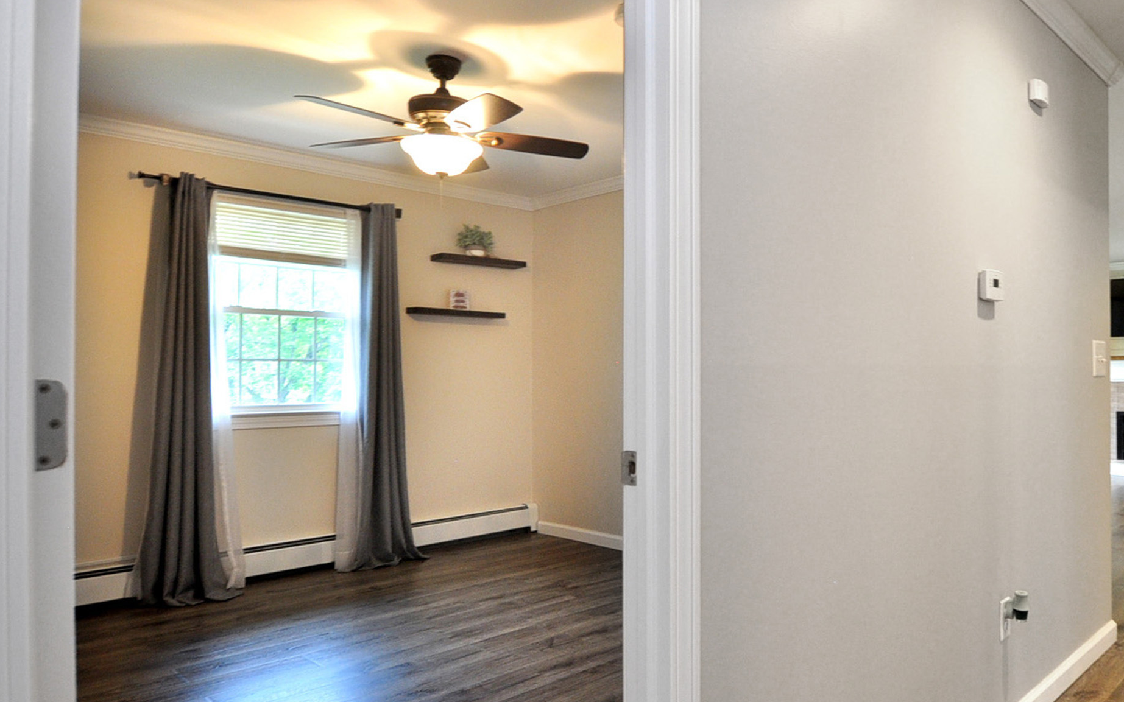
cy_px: 379
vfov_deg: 51.0
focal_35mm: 24
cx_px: 709
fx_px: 735
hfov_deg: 73.4
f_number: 5
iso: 500
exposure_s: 1/15
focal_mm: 10
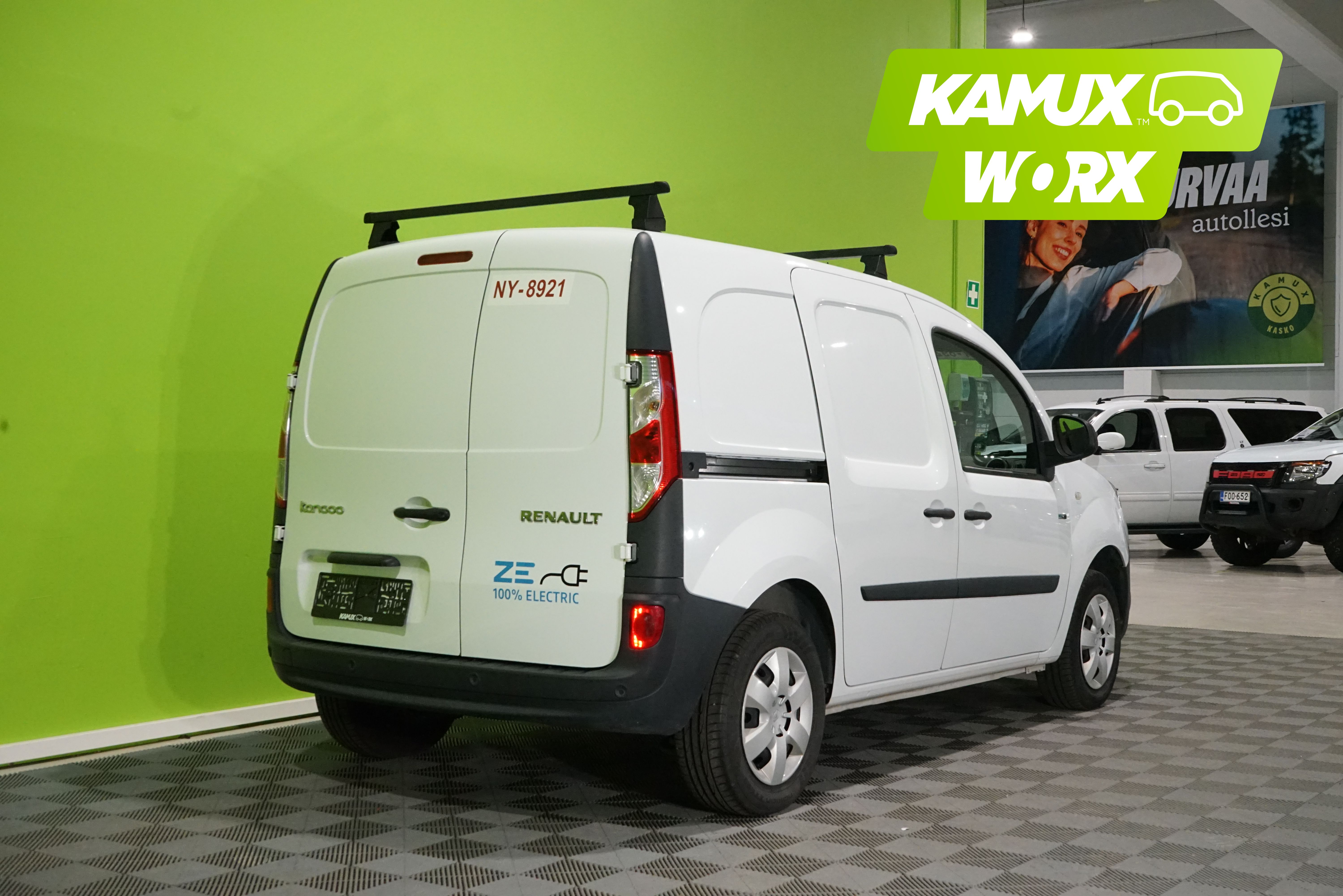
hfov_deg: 47.4
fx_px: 1529
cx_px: 672
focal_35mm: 41
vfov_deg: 32.6
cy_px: 448
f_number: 10
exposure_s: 1/125
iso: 6400
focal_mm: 41
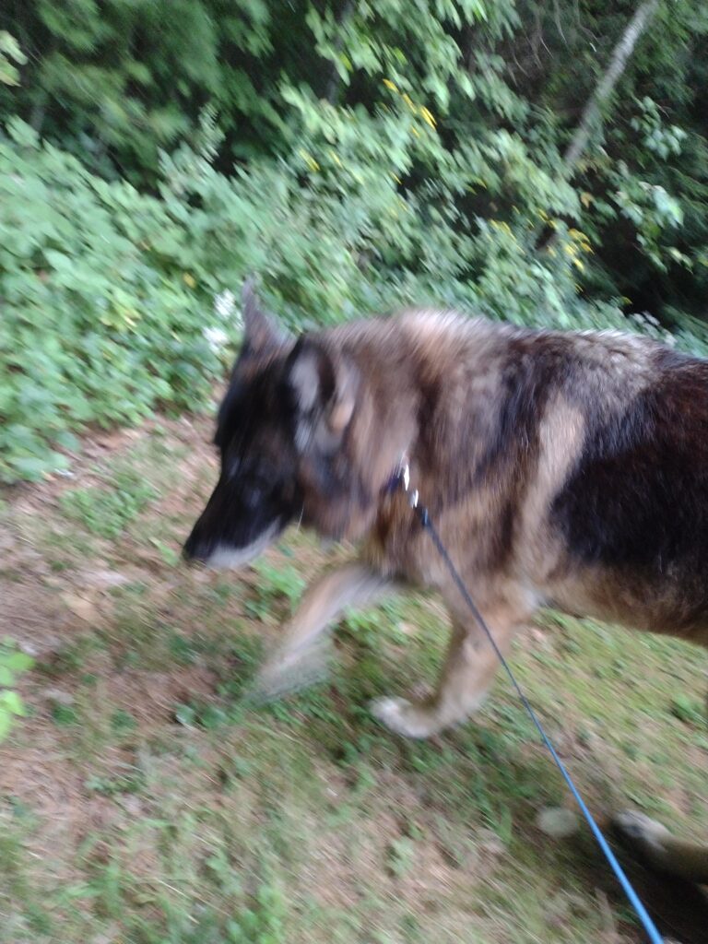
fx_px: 736
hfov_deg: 51.4
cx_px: 354
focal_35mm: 27
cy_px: 472
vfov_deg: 65.3
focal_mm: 4.71
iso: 838
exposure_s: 1/24
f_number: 1.7
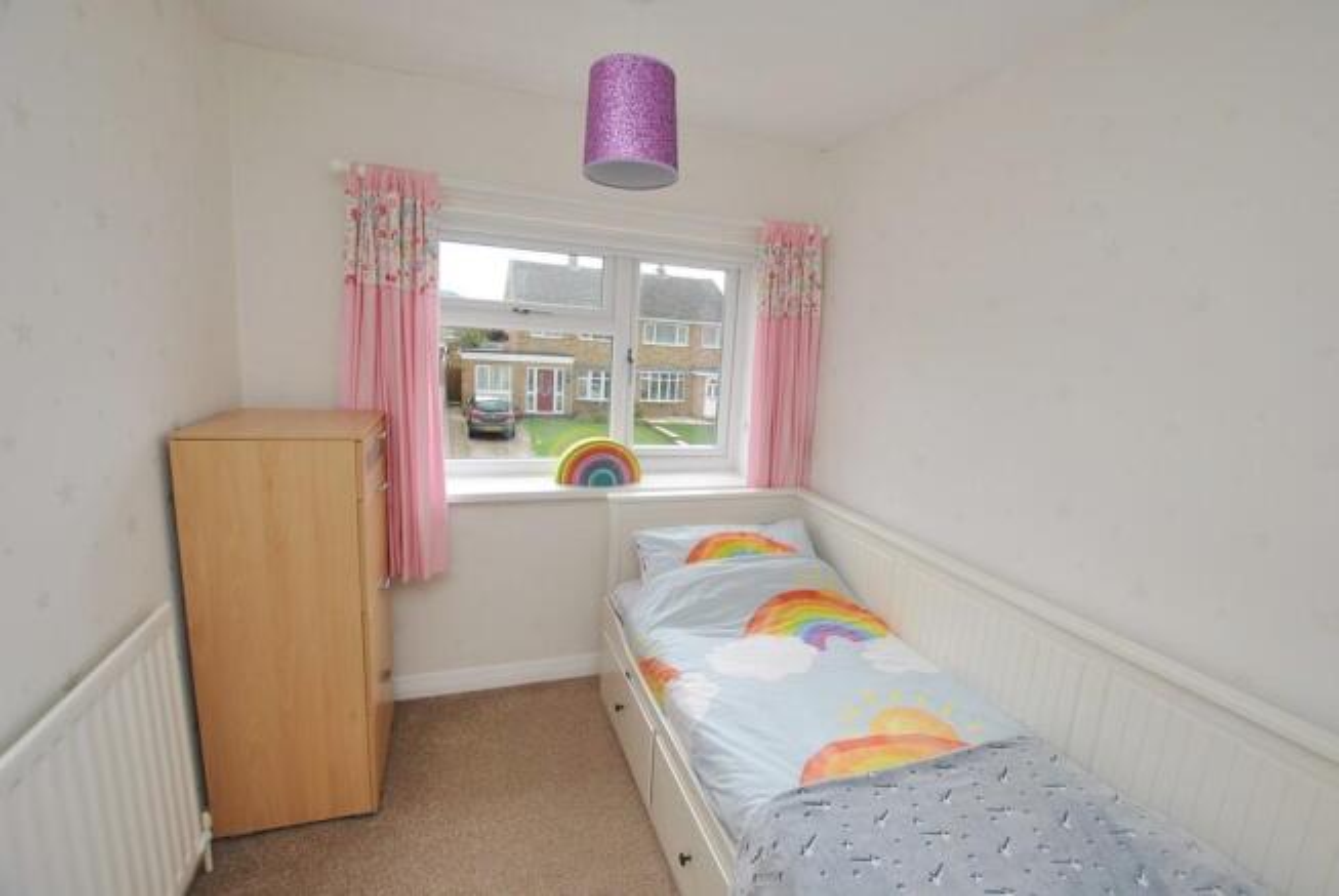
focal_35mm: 15
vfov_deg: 77.5
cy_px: 448
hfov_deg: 100.3
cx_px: 670
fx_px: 559
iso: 200
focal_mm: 10
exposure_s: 1/100
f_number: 5
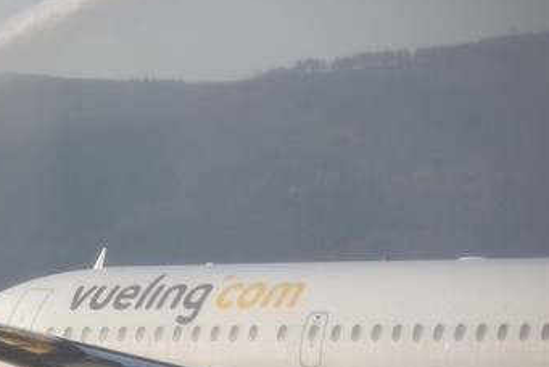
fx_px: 5952
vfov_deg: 3.5
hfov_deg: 5.3
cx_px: 53
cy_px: 342
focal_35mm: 390
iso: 500
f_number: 5.6
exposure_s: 1/1250
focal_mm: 190
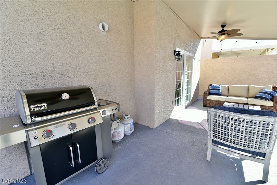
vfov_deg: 77.3
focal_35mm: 15
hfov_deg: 100.4
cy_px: 92
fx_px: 115
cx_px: 138
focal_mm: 15
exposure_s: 1/60
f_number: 5
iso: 100
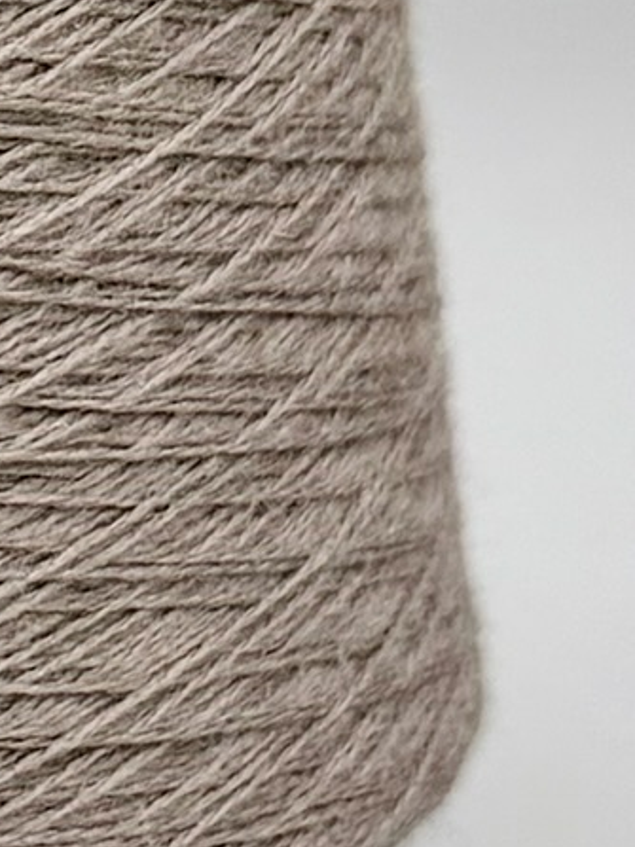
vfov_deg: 16.2
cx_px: -756
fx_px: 2692
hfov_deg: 11.6
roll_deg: +0.5
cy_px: -449
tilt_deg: -13.7
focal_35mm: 110
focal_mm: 6.76
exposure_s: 1/979
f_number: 1.78
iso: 100
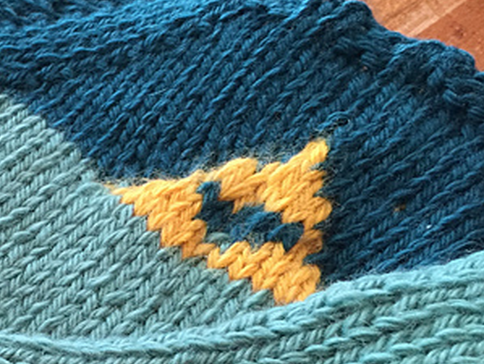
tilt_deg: -53.7
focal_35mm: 62
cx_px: 39
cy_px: 286
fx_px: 868
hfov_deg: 29.7
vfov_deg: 23.4
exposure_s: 1/10
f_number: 2.2
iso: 100
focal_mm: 4.15
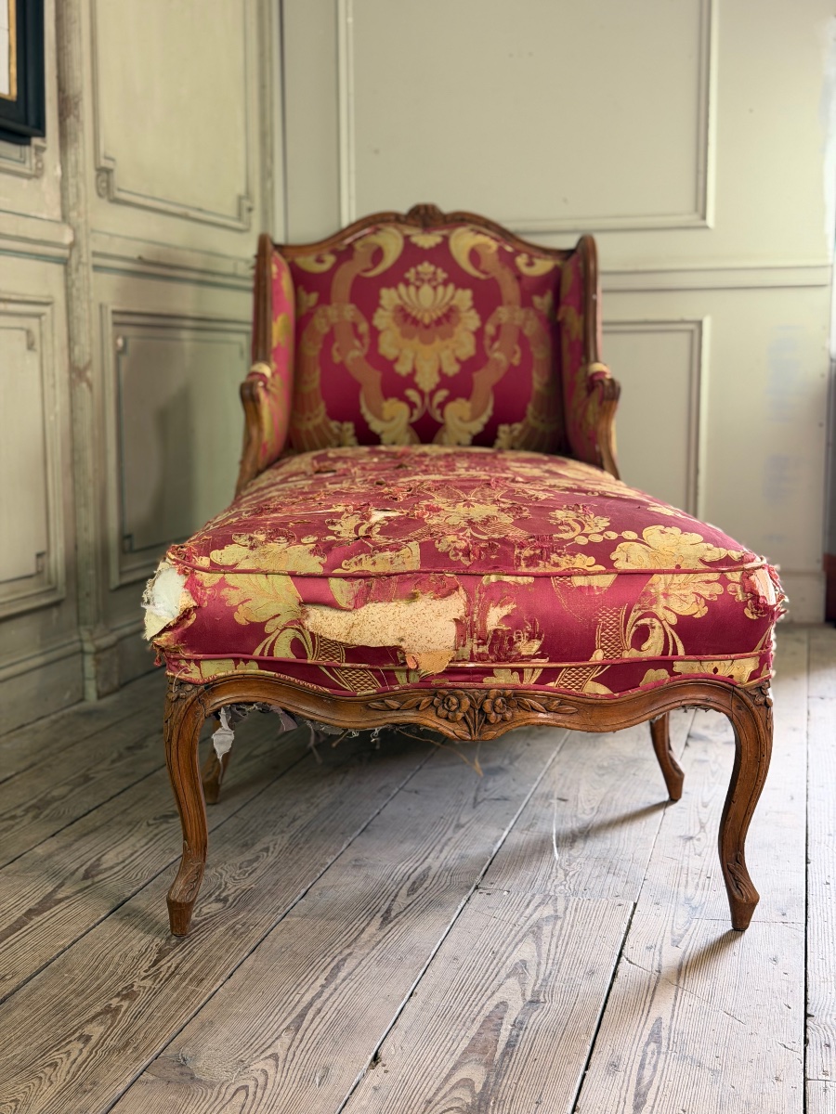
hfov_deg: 30.3
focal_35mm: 48
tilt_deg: -7.3
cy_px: 557
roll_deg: +0.1
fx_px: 1546
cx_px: 418
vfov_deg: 39.7
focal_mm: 6.76
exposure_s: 1/50
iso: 125
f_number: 1.78
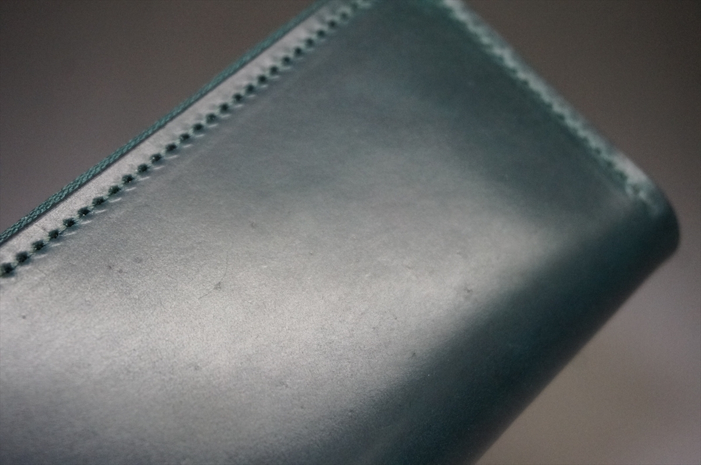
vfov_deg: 22.0
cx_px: 350
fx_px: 1196
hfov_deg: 32.7
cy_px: 232
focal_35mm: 62
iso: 3200
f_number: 5.6
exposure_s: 1/100
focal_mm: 41
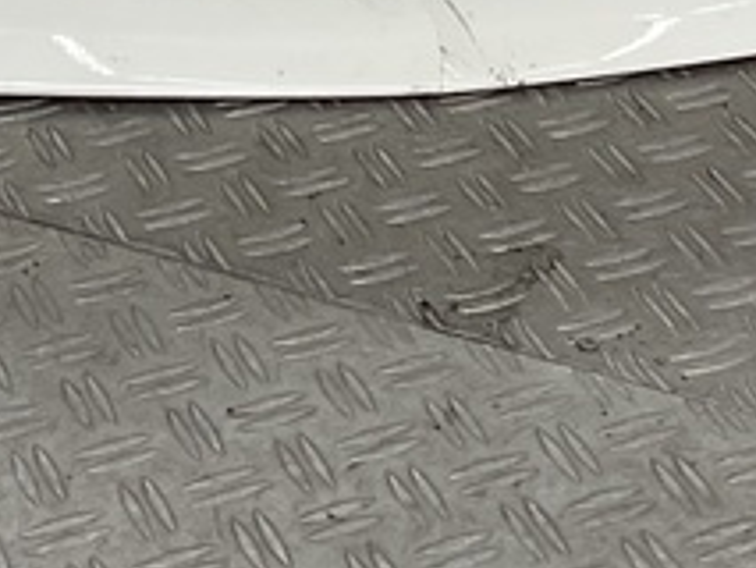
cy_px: -639
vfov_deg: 9.9
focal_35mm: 137
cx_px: 170
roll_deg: -2.0
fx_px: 2994
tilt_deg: -18.4
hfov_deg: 14.3
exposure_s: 1/237
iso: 16
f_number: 1.8
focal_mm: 3
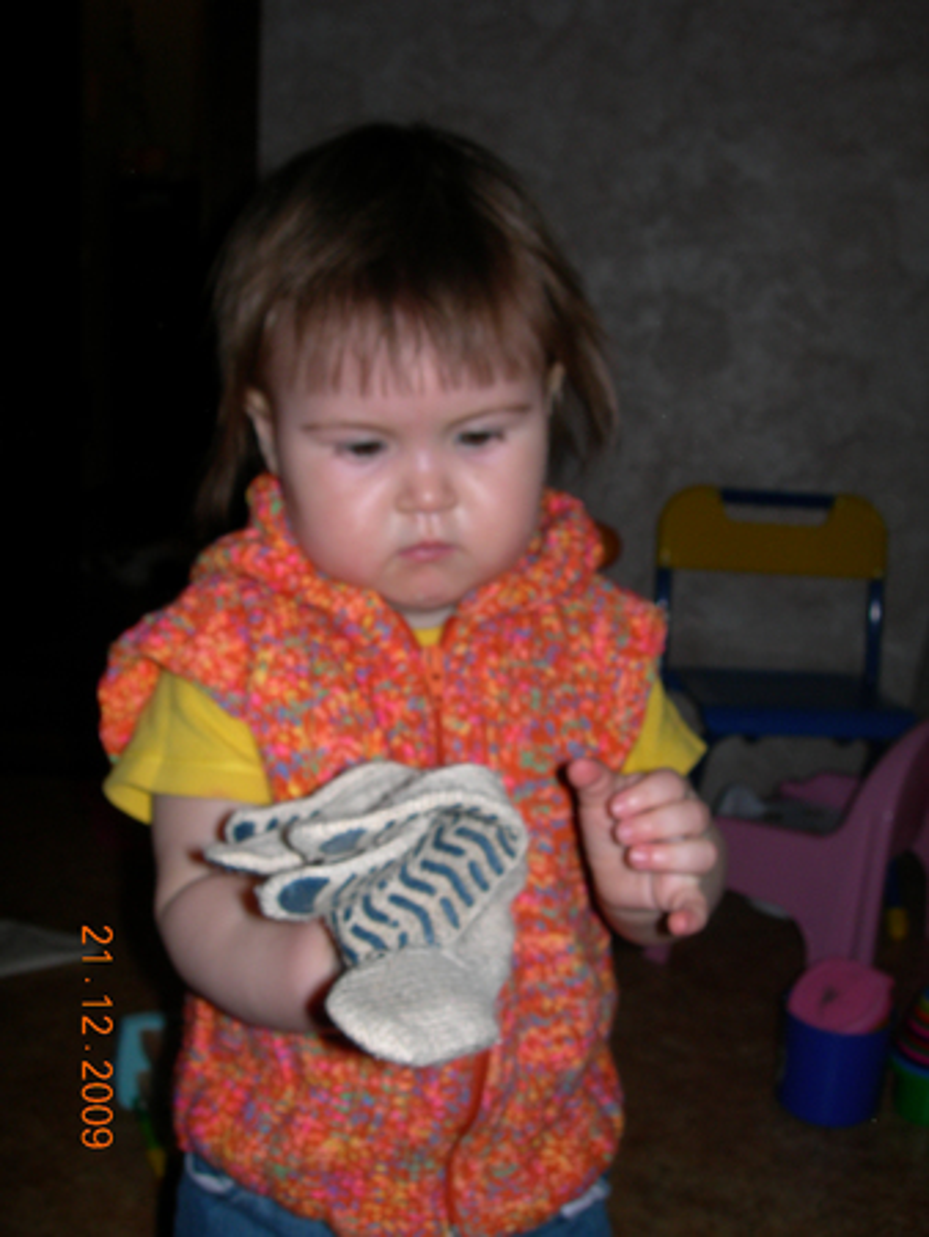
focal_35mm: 38
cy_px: 618
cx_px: 464
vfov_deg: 49.0
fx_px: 1358
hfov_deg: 37.8
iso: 50
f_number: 4.8
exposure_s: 1/60.1
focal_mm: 7.8
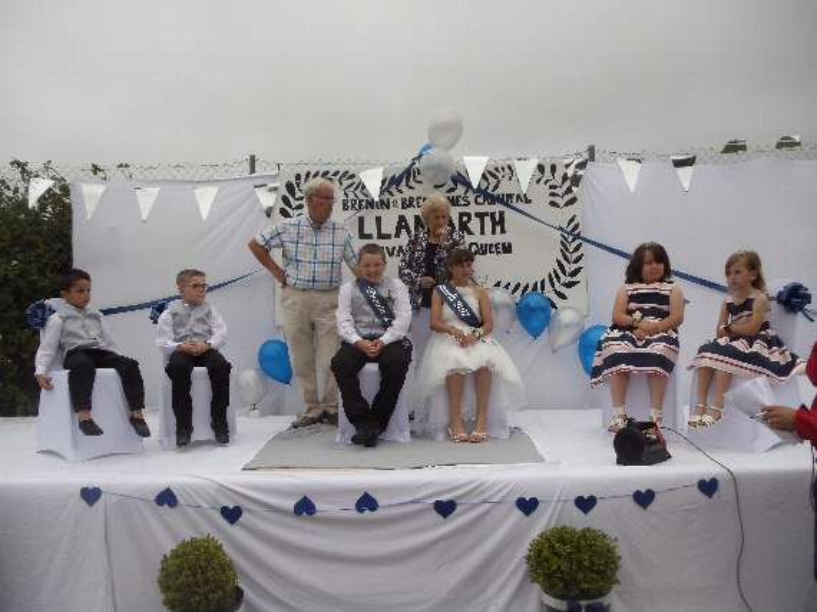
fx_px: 1038
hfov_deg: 43.0
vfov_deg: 32.9
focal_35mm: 44
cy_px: 306
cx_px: 408
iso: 100
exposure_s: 1/320
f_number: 3.5
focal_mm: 6
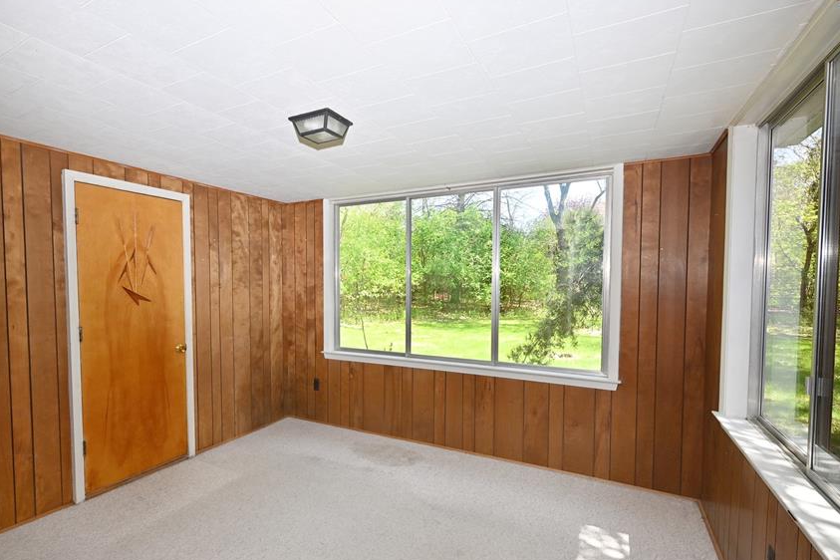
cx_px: 396
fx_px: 397
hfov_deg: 93.2
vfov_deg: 70.1
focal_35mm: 17
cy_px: 316
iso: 320
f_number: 9
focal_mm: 14
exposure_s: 1/80
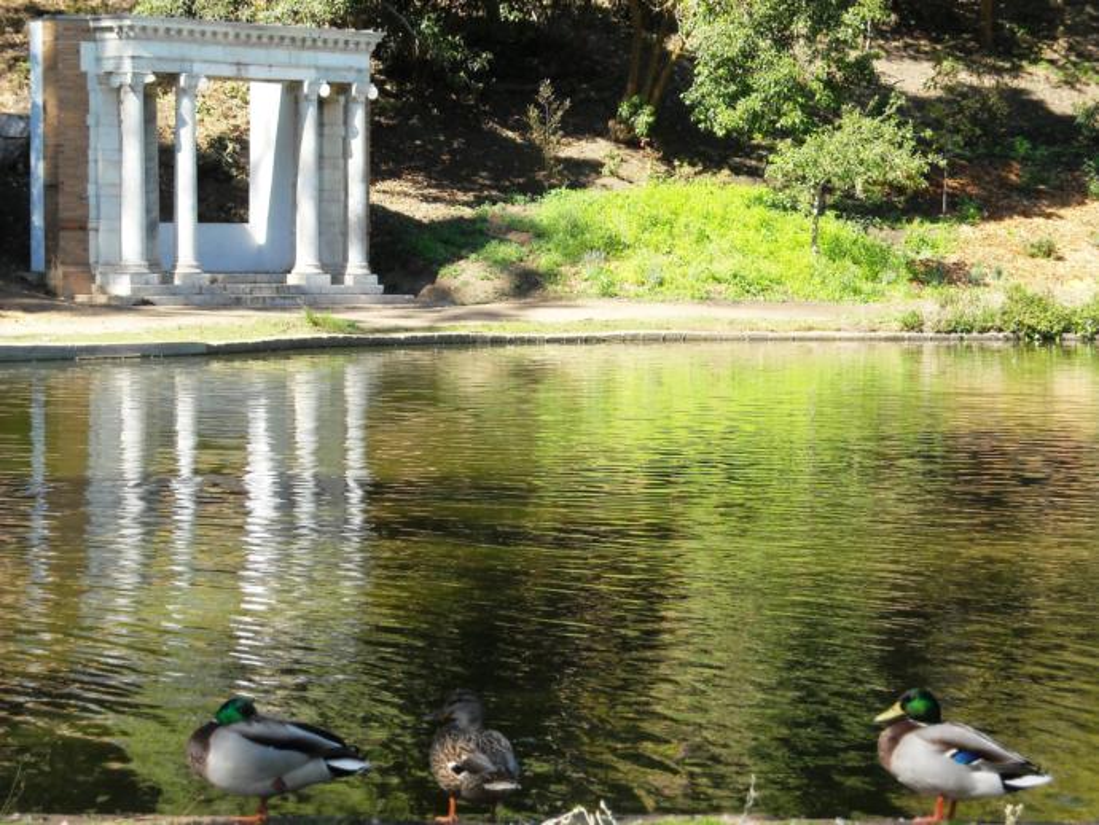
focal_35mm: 105
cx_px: 550
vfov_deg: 14.1
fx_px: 3335
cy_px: 412
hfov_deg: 18.7
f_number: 4.7
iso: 129
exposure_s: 1/250
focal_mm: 17.1
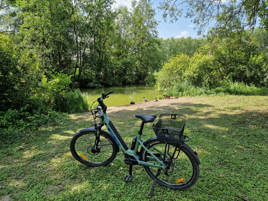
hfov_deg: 73.9
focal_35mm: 23
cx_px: 134
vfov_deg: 58.9
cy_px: 100
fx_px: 178
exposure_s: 1/606
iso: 50
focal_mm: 5.4
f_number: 1.8
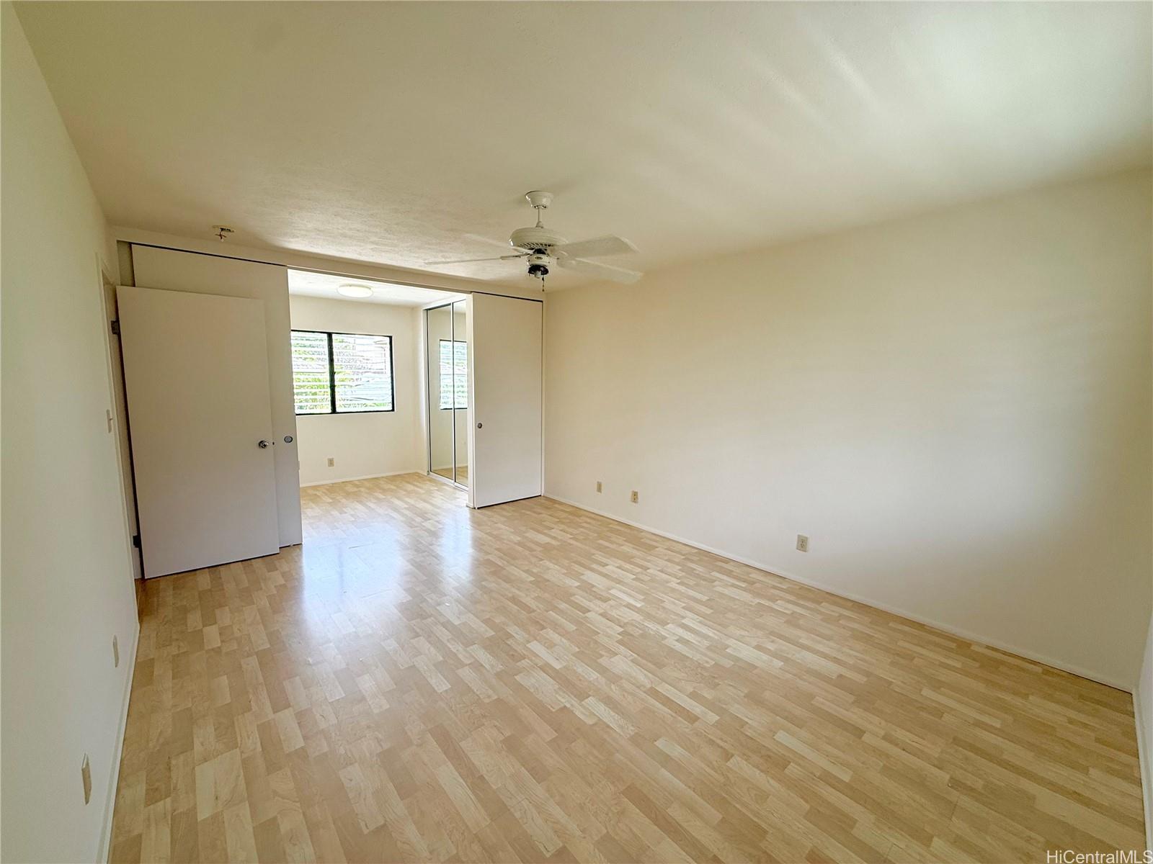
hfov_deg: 102.1
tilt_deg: -6.6
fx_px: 466
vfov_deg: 85.7
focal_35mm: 14
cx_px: 576
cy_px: 432
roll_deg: -0.8
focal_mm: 2.22
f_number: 2.2
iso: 64
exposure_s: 1/120
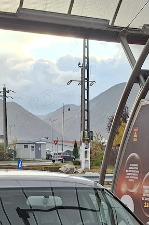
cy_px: 293
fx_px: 460
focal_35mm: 74
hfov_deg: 18.4
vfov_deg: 24.0
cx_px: 59
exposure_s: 1/121
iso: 50
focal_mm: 5.54
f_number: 1.8
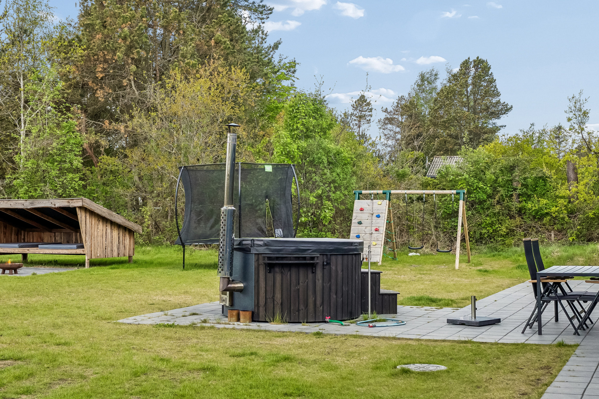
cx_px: 291
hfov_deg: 36.2
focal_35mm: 55
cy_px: 221
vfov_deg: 24.6
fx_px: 915
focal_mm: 30
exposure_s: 1/800
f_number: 5.6
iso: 640
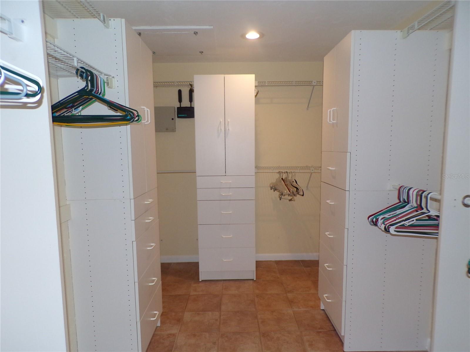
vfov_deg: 56.8
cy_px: 176
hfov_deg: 71.6
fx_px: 326
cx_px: 235
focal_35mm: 24
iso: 200
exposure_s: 1/60
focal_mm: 4.3
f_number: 3
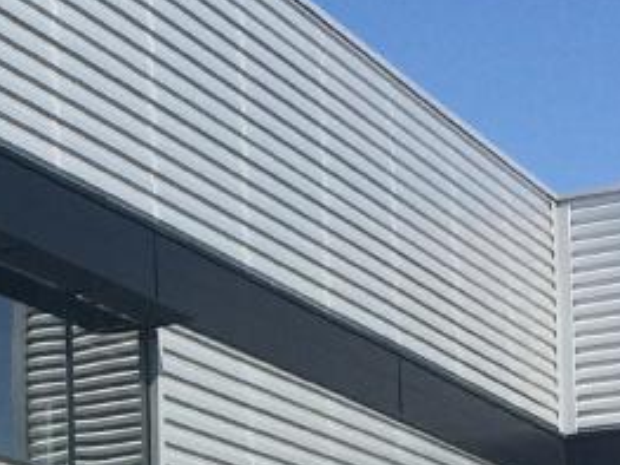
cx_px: -104
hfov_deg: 13.6
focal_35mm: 141
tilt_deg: +3.6
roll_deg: +1.7
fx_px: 2524
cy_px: 760
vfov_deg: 10.1
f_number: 2.2
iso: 32
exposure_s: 1/2564
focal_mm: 4.15
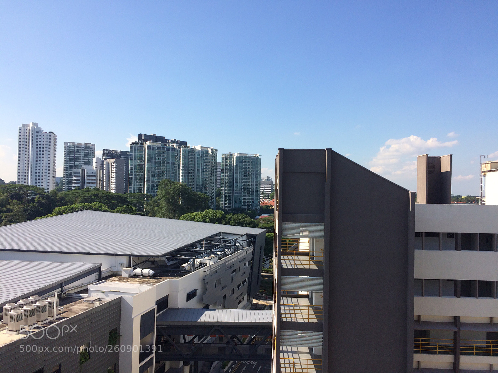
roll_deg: -0.8
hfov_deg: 61.7
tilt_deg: -0.7
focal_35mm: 29
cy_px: 186
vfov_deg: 48.2
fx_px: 417
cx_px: 249
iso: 32
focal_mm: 4.15
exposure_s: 1/1953
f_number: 2.2
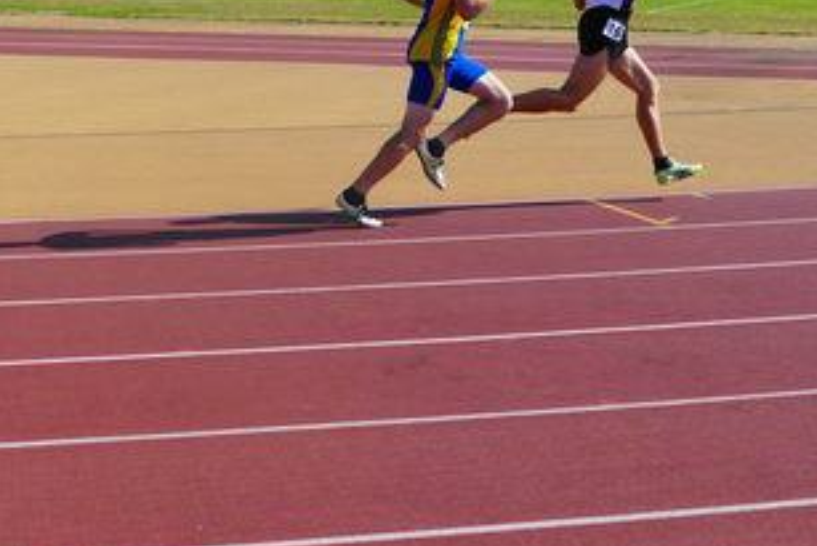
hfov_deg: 21.4
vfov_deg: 14.3
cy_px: 85
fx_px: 2157
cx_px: 495
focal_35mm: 95
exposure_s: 1/1600
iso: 125
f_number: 3.4
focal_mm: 19.84
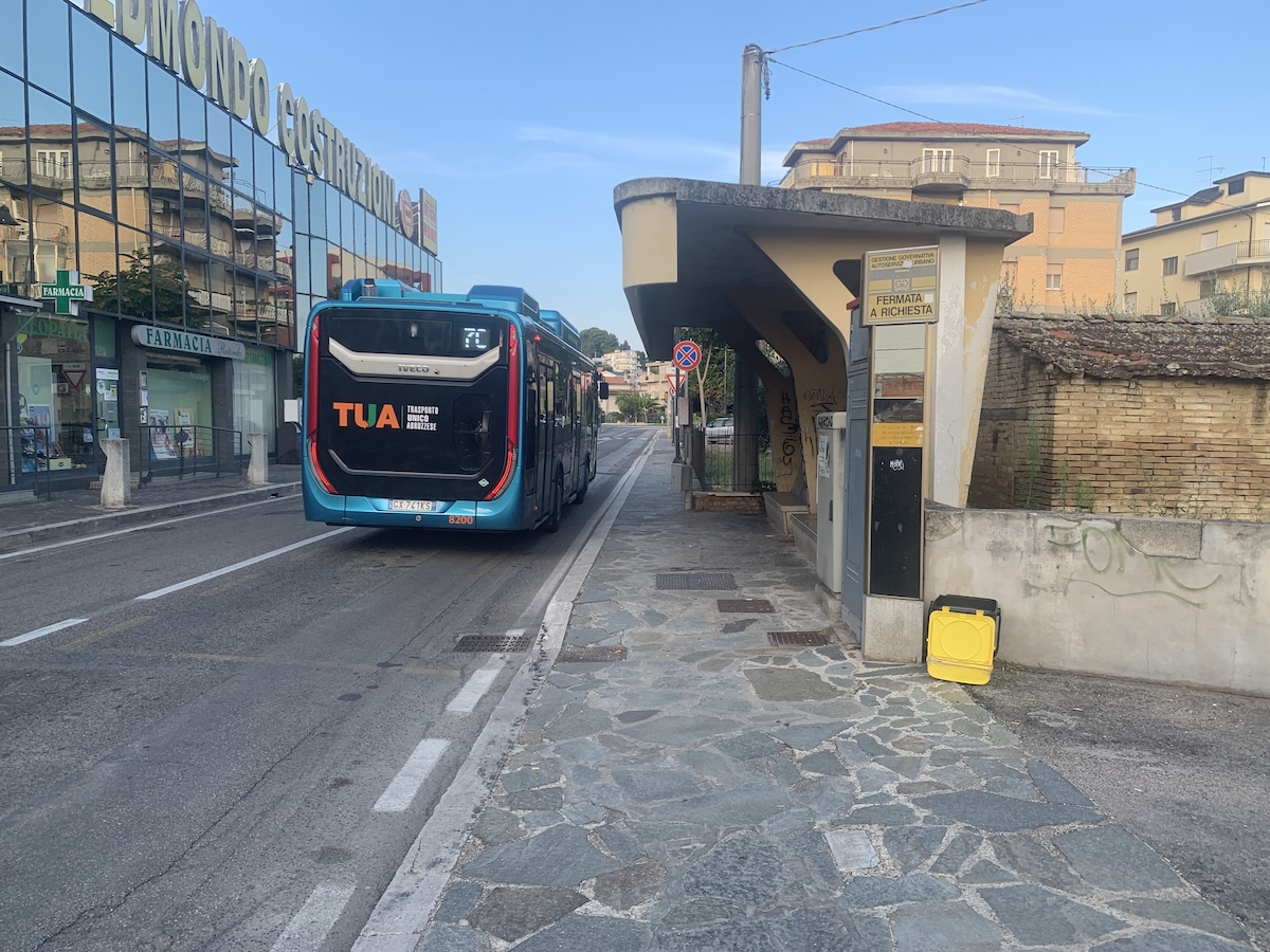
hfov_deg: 67.3
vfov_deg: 53.1
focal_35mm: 26
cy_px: 476
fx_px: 954
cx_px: 635
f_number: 1.8
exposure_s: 1/452
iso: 25
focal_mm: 4.25
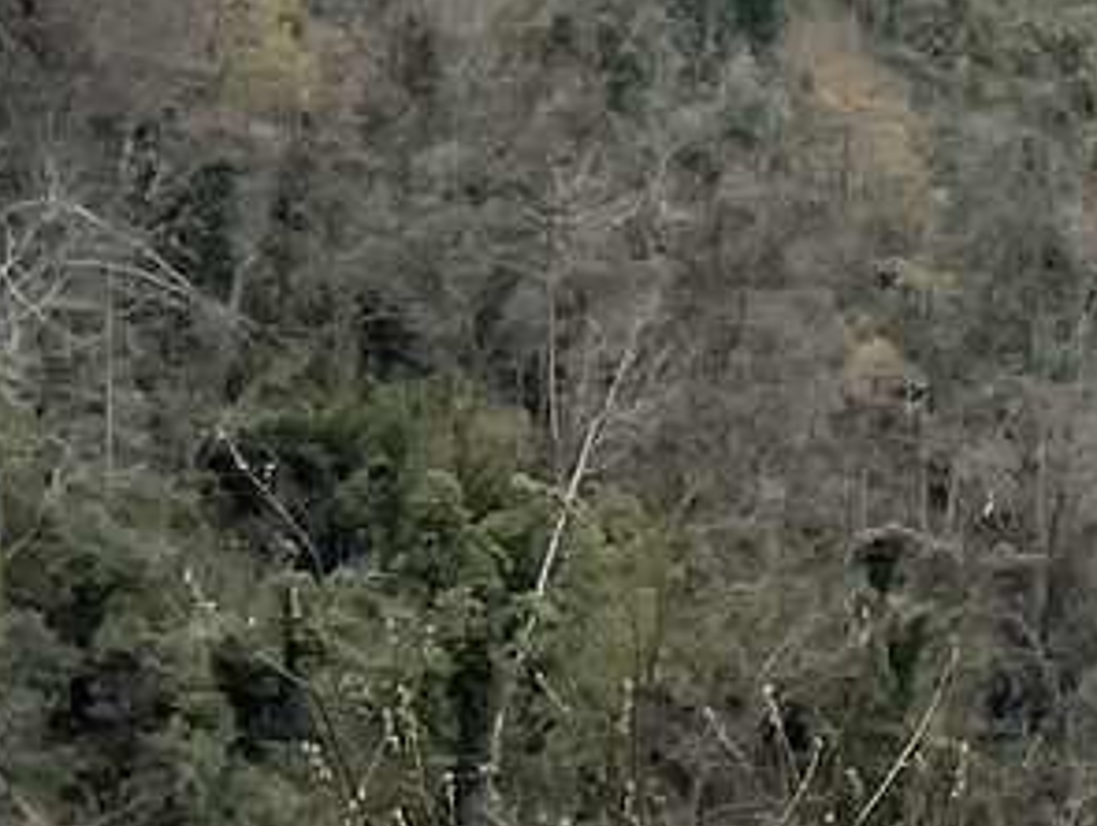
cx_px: 1826
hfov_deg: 10.7
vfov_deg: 7.7
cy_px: -1384
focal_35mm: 176
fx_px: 5584
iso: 32
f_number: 1.6
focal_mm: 4.2
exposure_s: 1/818
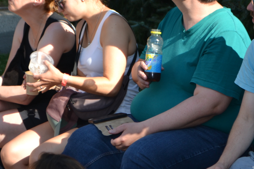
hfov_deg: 11.7
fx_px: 1241
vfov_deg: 7.8
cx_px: 181
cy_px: 26
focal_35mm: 176
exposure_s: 1/200
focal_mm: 46
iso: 100
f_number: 5.3
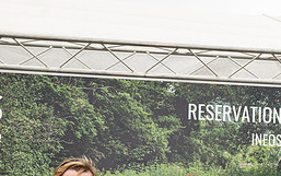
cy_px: 240
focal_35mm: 91
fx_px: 697
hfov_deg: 22.5
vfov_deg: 13.7
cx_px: 219
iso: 200
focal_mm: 34
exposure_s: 1/250
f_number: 5
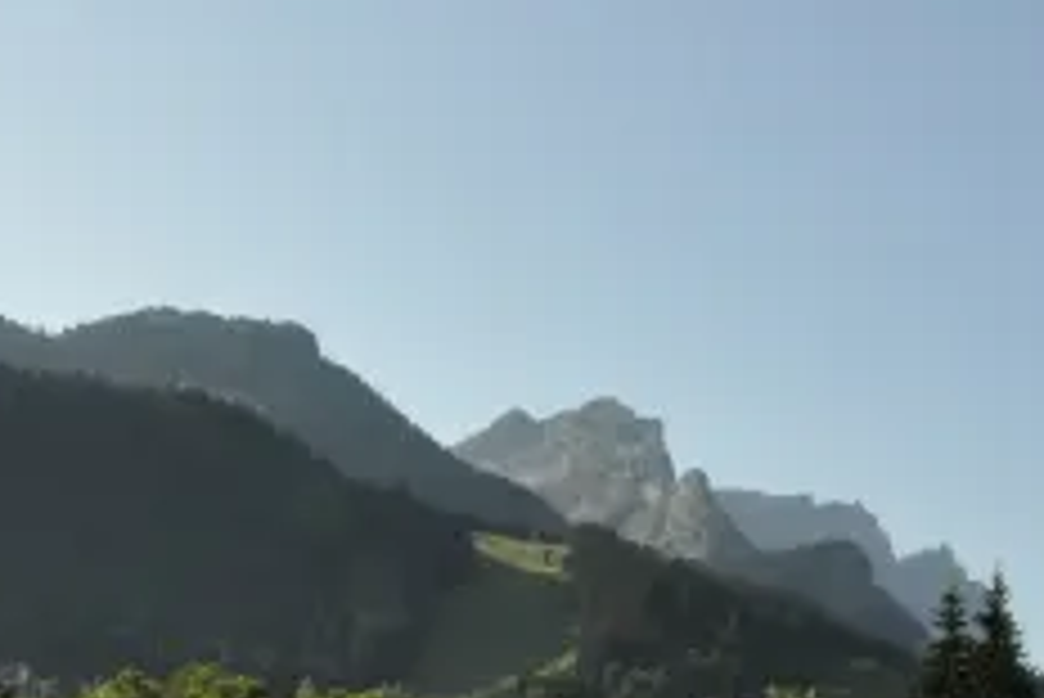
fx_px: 2359
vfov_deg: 16.3
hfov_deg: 25.0
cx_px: 508
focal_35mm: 81
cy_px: 781
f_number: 25
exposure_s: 1/200
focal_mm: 21
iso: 800
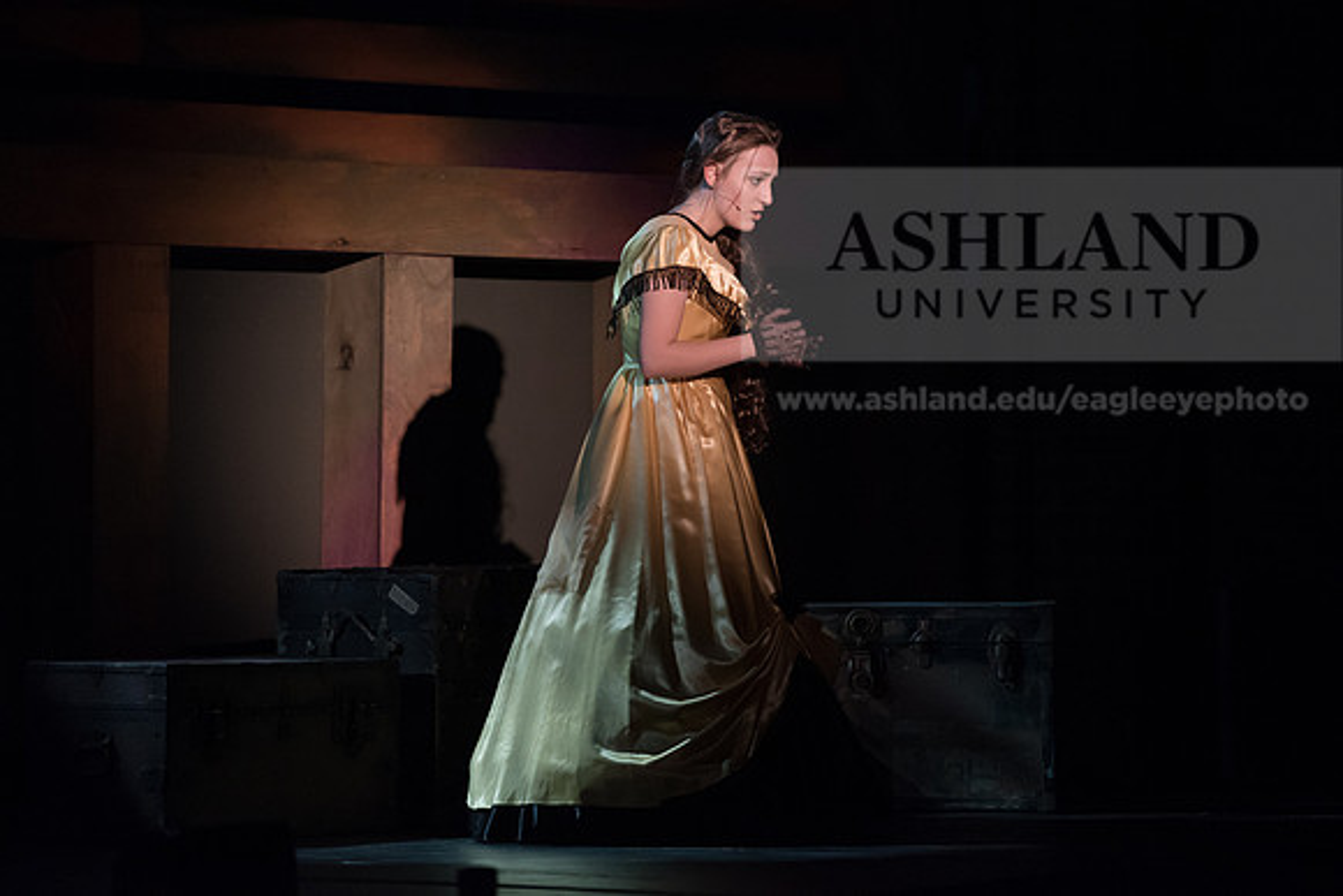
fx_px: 6530
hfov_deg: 11.7
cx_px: 672
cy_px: 448
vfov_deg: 7.9
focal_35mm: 175
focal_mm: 175
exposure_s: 1/320
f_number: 3.2
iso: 3200
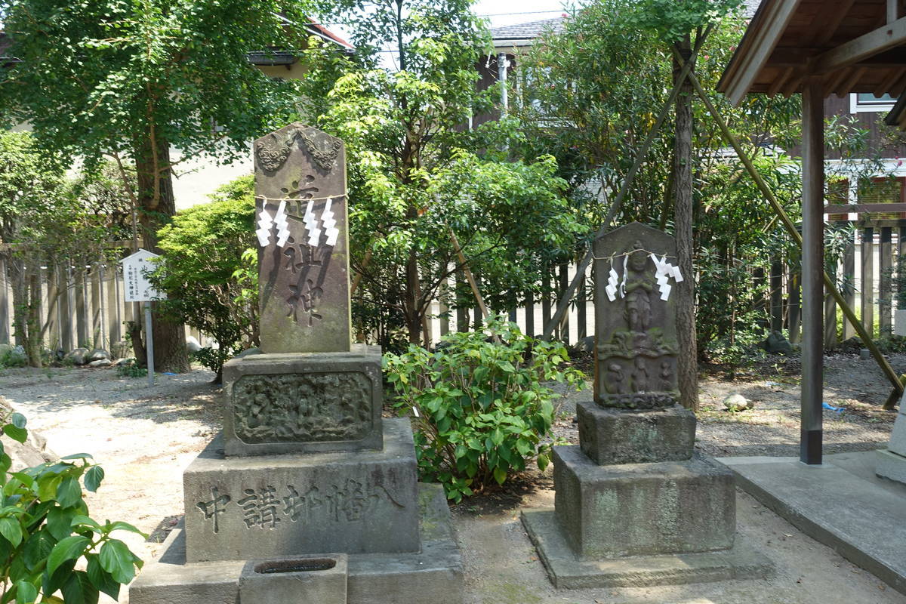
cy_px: 302
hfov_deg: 57.2
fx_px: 830
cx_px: 453
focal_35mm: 33
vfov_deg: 40.0
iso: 125
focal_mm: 12.2
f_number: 5.6
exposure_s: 1/100
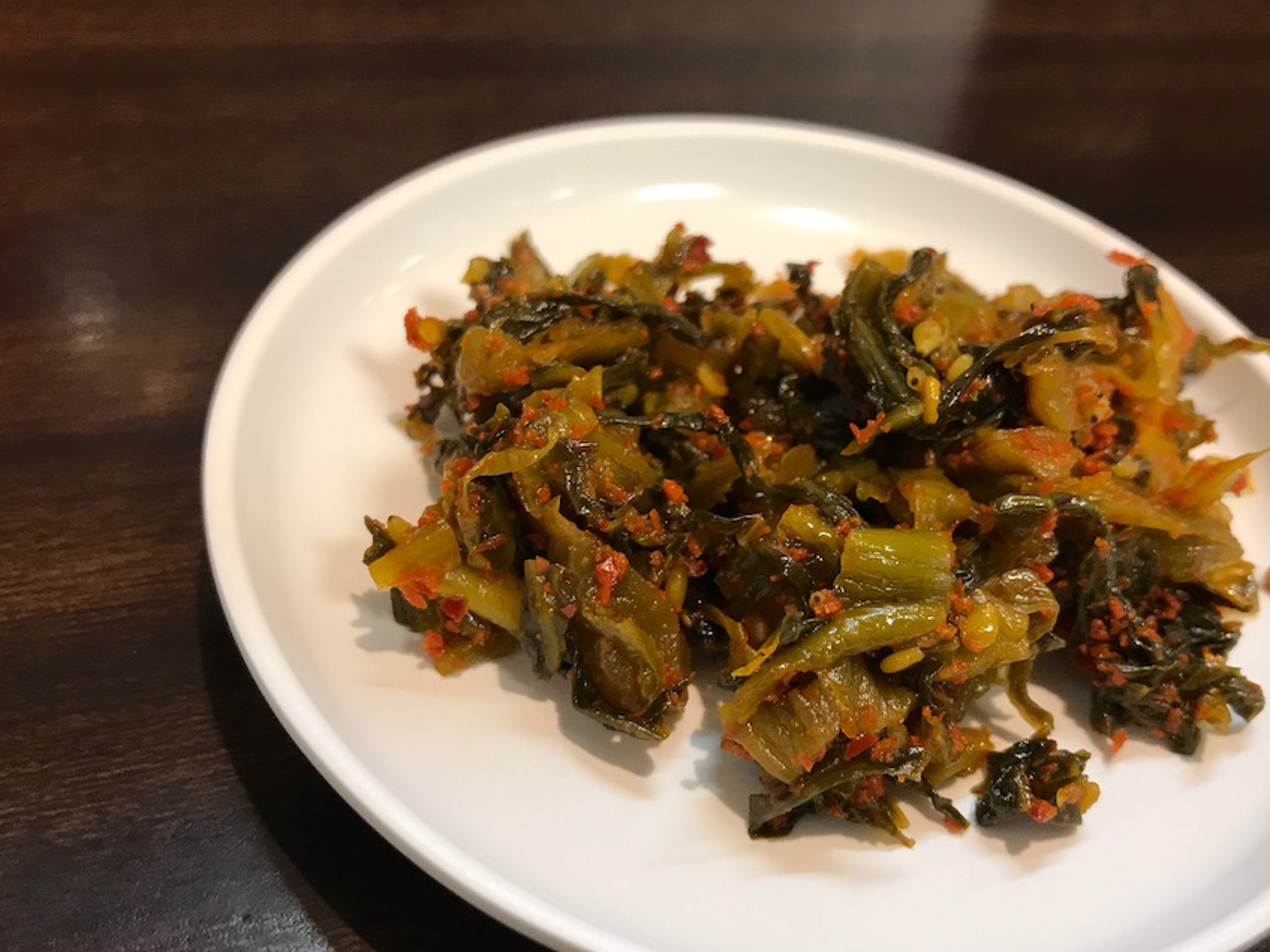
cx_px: 698
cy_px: 531
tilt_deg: -45.6
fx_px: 1211
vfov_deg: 42.9
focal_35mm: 33
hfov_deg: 55.3
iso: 40
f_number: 1.8
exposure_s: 1/20
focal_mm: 3.99
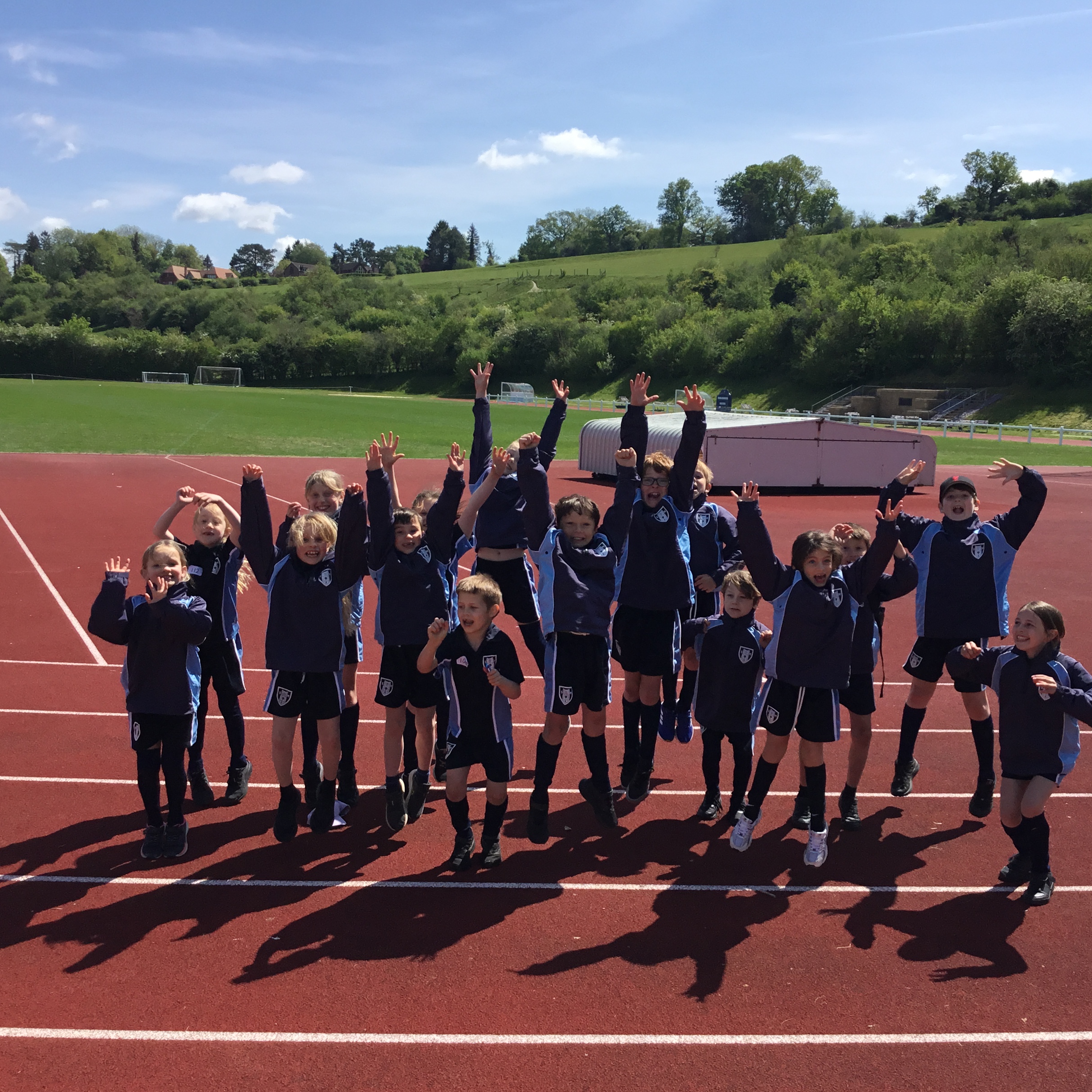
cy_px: 546
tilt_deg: -8.5
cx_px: 585
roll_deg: -0.7
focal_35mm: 37
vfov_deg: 44.9
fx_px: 1321
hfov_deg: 44.9
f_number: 2.4
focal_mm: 3.3
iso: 25
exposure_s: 1/1253
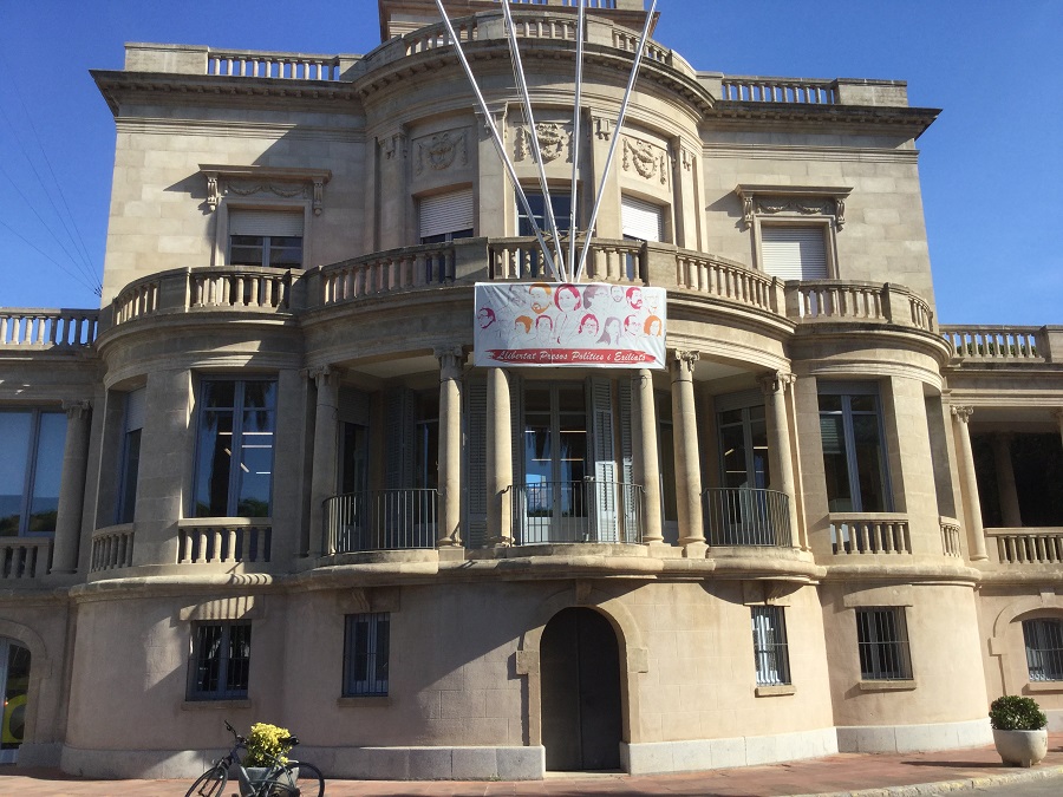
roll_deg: -0.5
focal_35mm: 31
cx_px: 532
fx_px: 952
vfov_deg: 45.4
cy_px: 398
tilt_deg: +12.6
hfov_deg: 58.4
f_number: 2.4
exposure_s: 1/959
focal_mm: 3.3
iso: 25
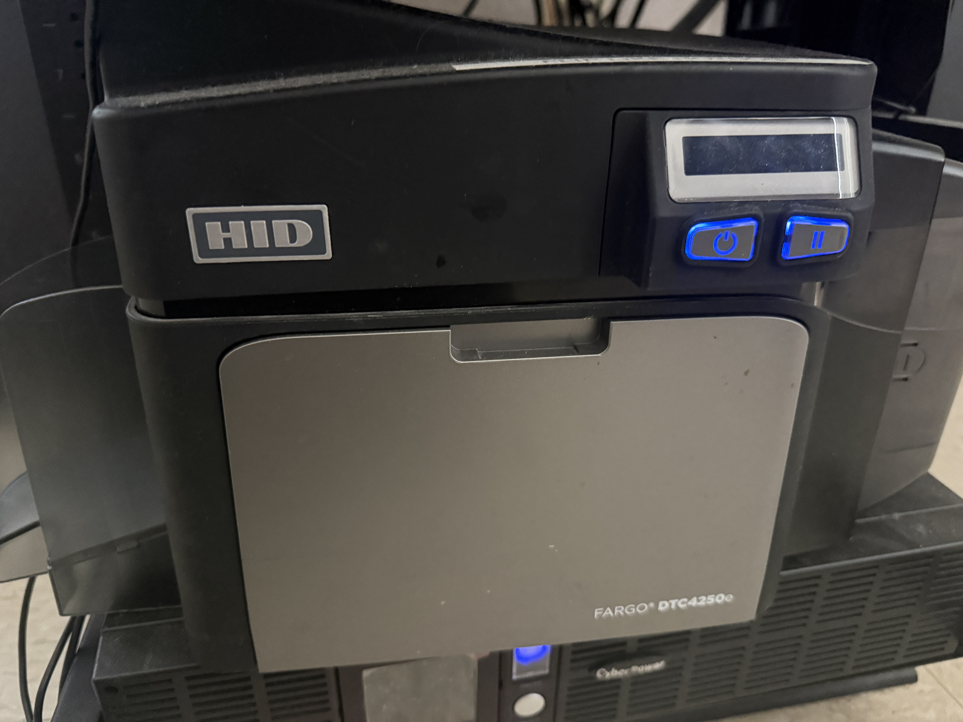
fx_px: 668
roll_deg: +0.1
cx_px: 482
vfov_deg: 56.8
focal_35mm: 24
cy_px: 361
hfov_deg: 71.6
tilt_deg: -23.8
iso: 1250
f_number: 1.78
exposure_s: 1/30
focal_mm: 6.76
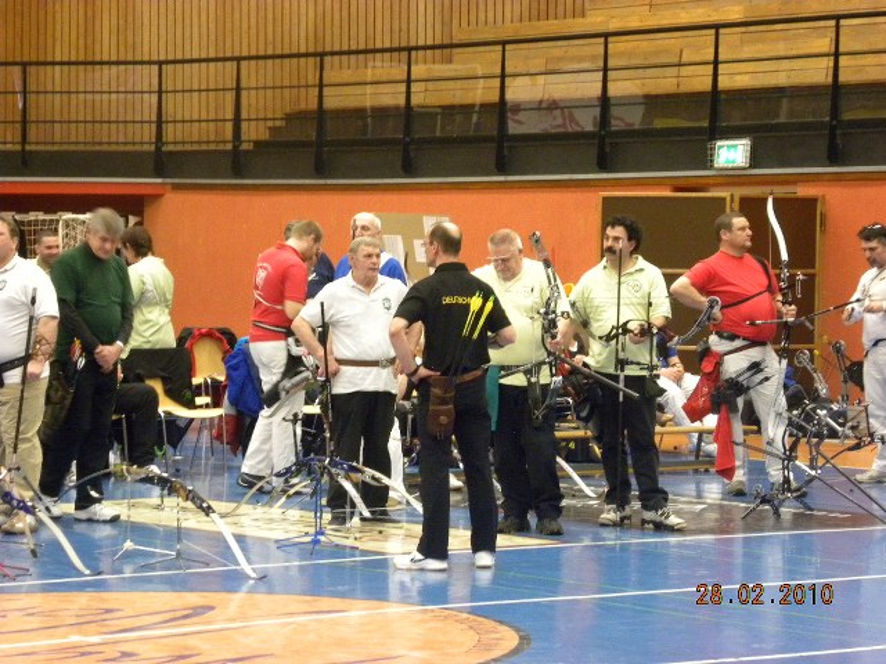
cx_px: 443
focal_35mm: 129
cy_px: 332
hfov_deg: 15.3
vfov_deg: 11.5
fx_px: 3302
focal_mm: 23
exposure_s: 1/13.4
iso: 400
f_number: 4.5
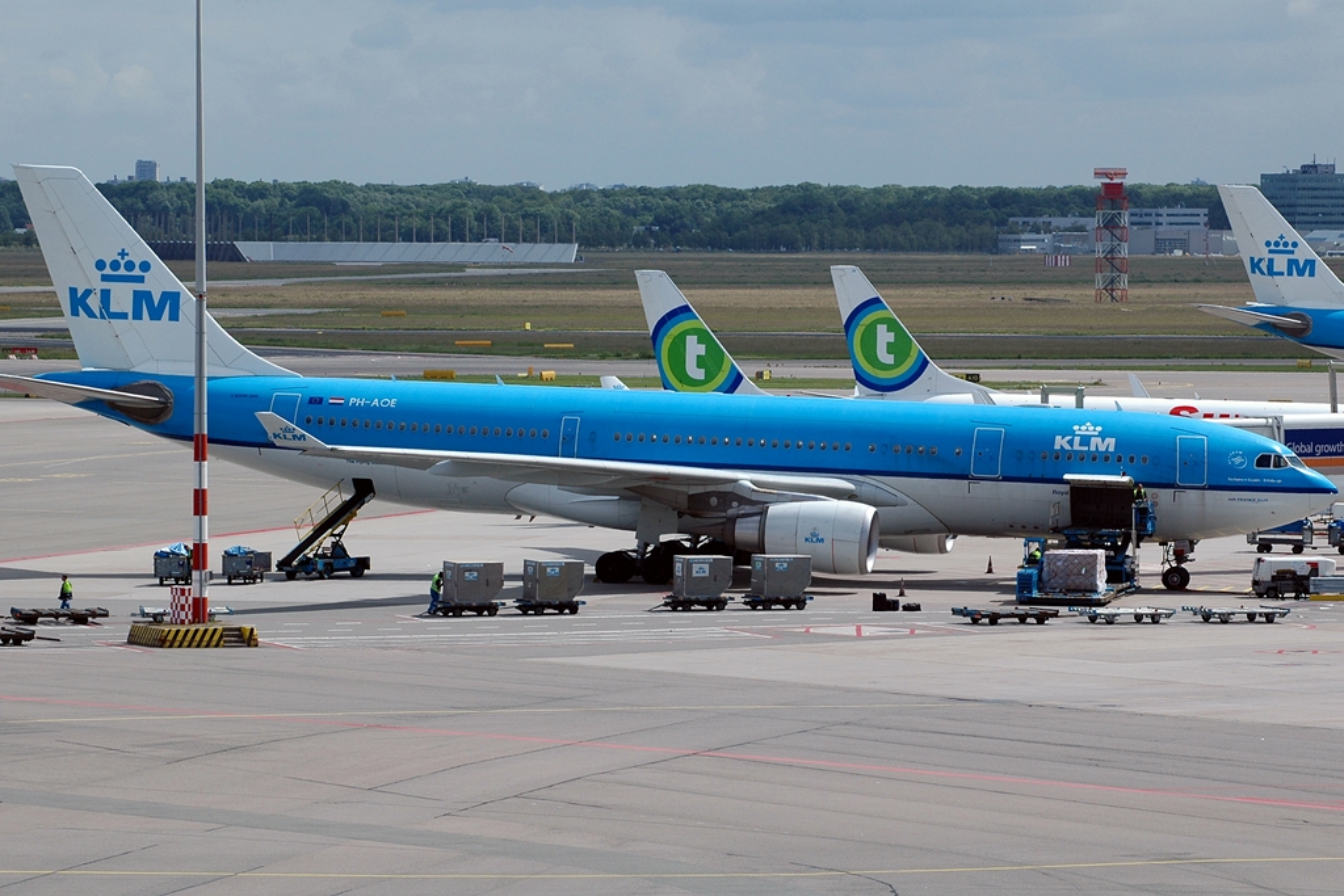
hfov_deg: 11.8
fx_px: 6496
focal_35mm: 174
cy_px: 448
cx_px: 672
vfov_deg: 7.9
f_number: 8
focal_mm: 116
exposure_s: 1/1000
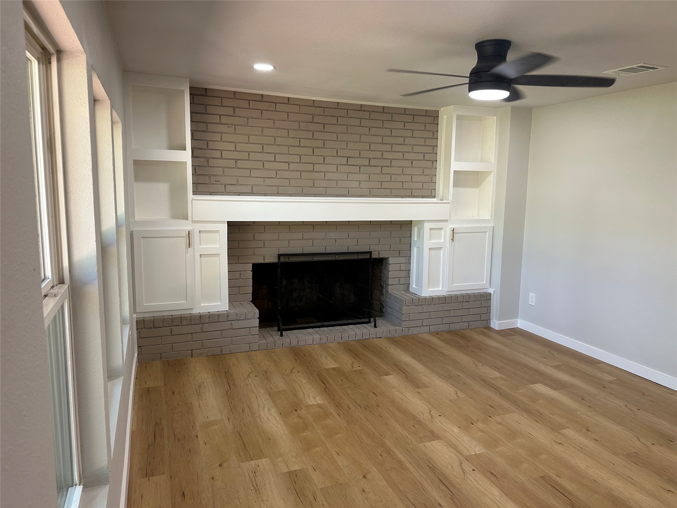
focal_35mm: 24
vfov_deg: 56.8
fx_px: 469
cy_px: 254
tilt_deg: -7.7
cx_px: 338
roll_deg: -1.1
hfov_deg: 71.6
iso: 160
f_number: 1.78
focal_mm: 6.86
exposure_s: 1/120
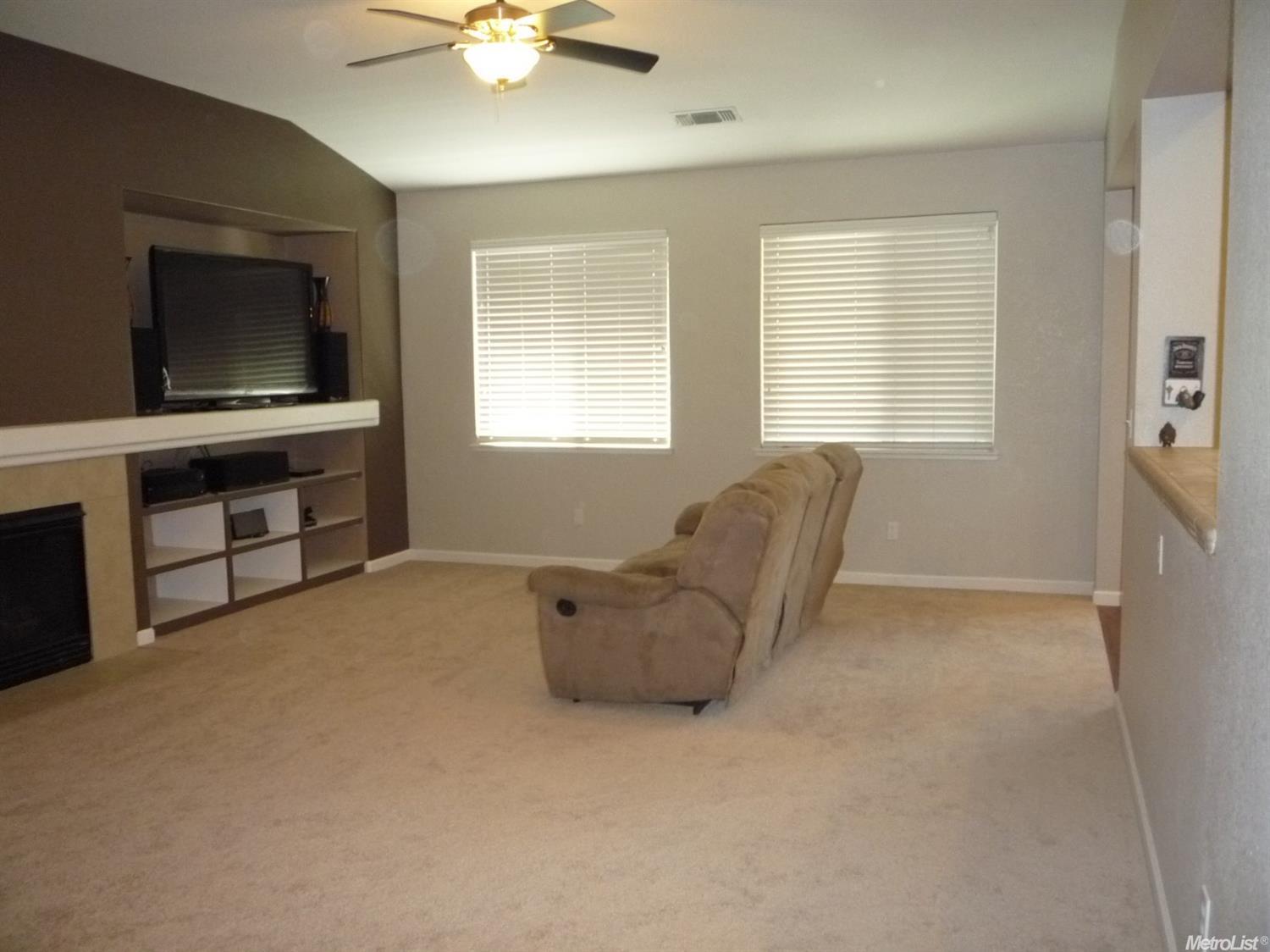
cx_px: 635
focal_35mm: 30
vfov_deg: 46.8
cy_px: 476
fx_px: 1100
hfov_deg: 60.0
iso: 400
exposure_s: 1/30
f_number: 3.3
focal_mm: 5.2
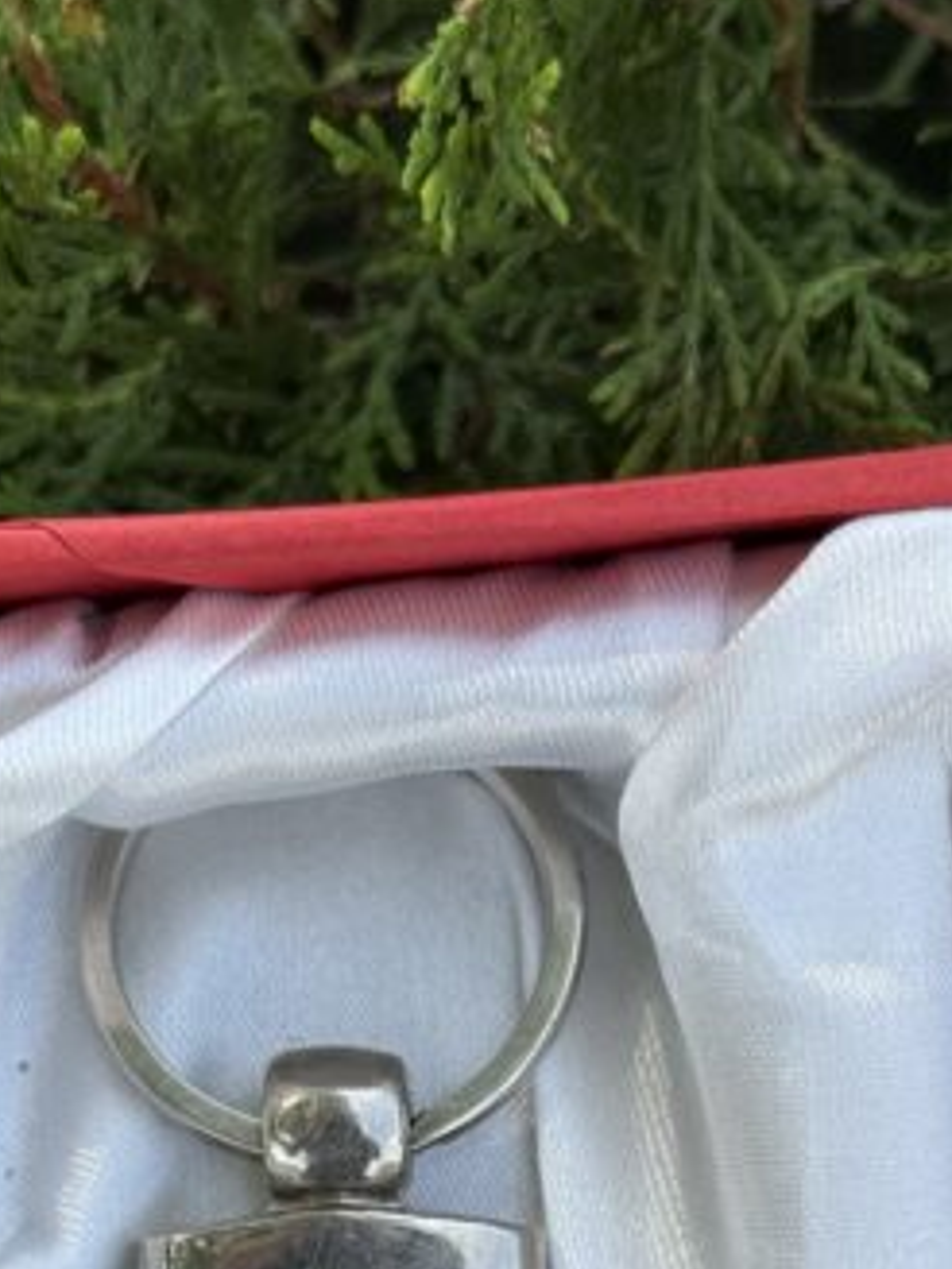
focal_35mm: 117
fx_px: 4290
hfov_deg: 12.6
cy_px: 1335
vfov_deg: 16.4
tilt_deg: -71.8
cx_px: 294
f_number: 1.78
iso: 64
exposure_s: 1/1377
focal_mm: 6.76
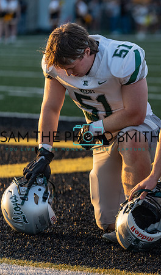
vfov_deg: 8.2
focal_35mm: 259
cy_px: 131
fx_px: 1907
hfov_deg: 4.8
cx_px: 216
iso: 500
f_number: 3.5
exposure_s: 1/1000
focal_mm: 159
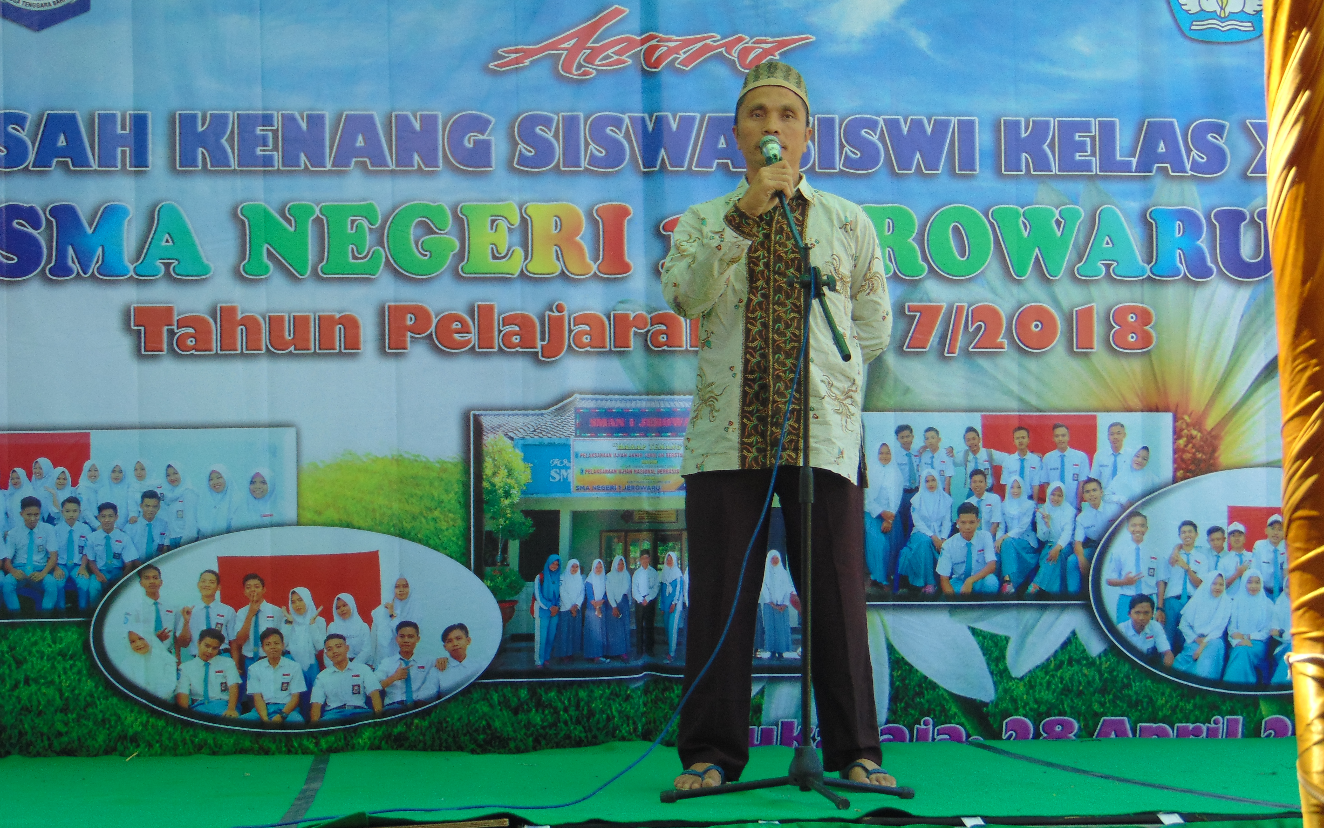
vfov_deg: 17.1
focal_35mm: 76
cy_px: 334
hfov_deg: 27.1
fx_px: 2742
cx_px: 657
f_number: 3.7
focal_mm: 12.8
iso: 80
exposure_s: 1/100
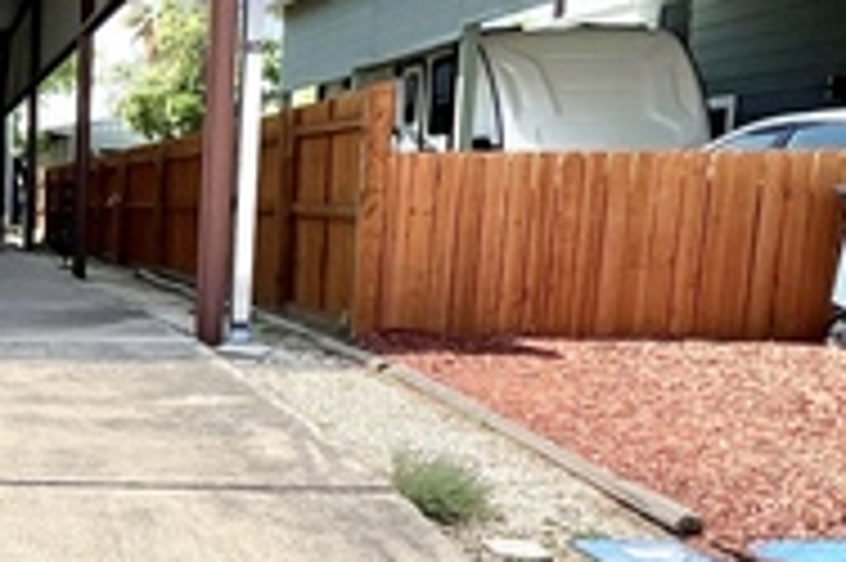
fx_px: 1080
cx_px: -225
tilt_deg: -8.3
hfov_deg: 33.0
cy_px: 351
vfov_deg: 29.1
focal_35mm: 46
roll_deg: -0.3
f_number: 1.8
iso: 32
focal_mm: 1.57
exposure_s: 1/1946
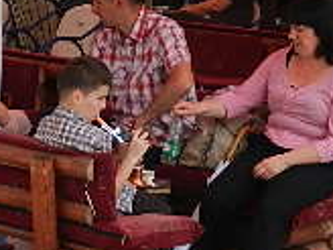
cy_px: -93
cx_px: -122
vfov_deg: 8.3
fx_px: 1693
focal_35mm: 176
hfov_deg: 10.9
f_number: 4.2
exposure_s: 1/640
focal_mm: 8.2
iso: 160
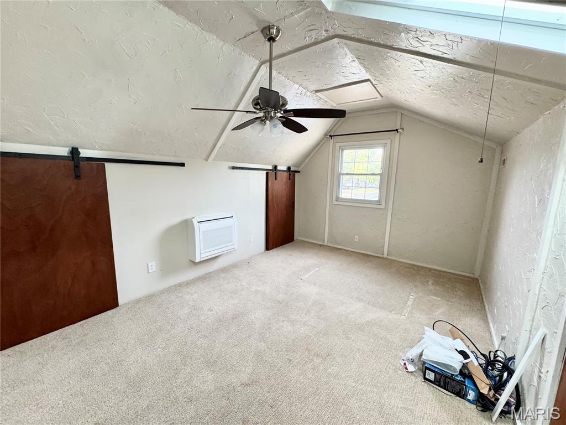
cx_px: 283
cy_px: 212
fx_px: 229
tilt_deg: -7.8
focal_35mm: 14
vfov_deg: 85.7
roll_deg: -1.6
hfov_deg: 102.1
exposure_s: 1/99
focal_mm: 2.22
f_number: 2.2
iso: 250
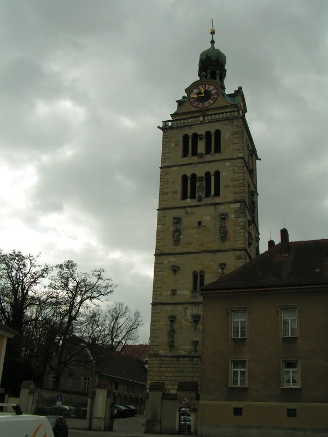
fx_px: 480
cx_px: 164
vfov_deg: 49.0
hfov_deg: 37.7
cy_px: 218
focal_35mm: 38
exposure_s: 1/800
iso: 50
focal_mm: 5.8
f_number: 5.6
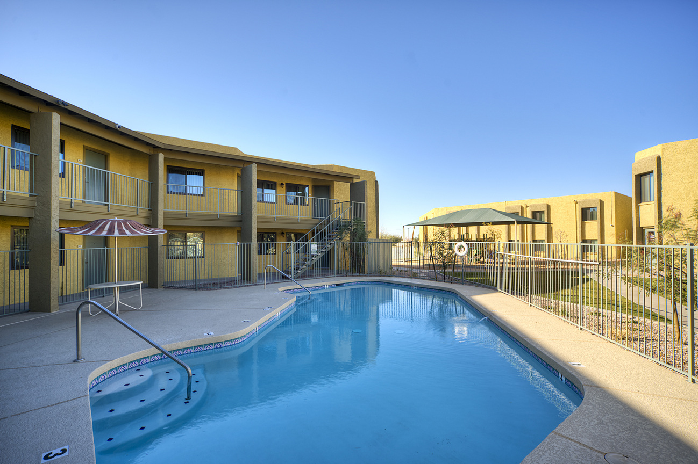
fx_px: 329
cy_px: 232
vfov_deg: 70.4
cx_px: 349
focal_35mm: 17
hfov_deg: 93.3
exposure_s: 1/80
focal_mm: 17
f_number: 9
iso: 100
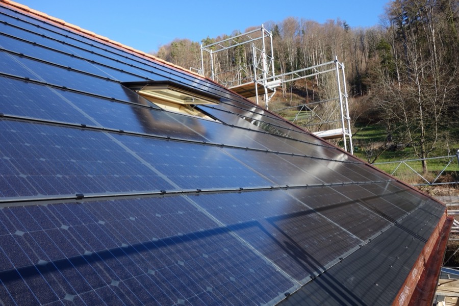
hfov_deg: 65.5
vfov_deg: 46.4
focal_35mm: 28
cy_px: 153
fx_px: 357
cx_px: 230
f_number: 5.6
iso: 125
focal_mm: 10.4
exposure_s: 1/200
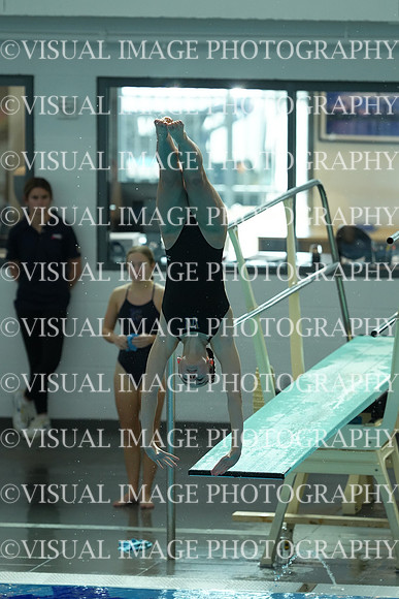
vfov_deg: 5.2
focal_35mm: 400
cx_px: 200
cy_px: 300
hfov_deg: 3.4
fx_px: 6646
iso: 4000
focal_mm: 400
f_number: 4
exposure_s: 1/2500
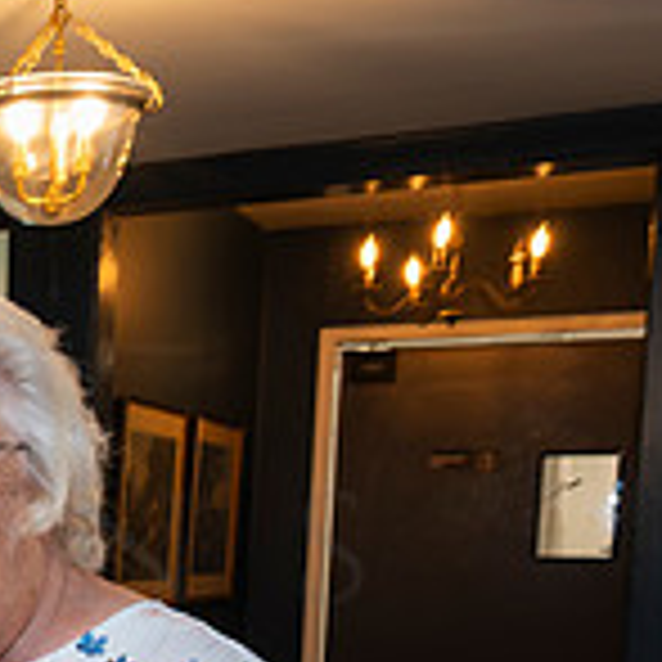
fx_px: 1904
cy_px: 763
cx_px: -453
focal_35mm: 88
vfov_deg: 18.8
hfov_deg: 17.0
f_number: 6.3
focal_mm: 26
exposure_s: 1/60
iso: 800
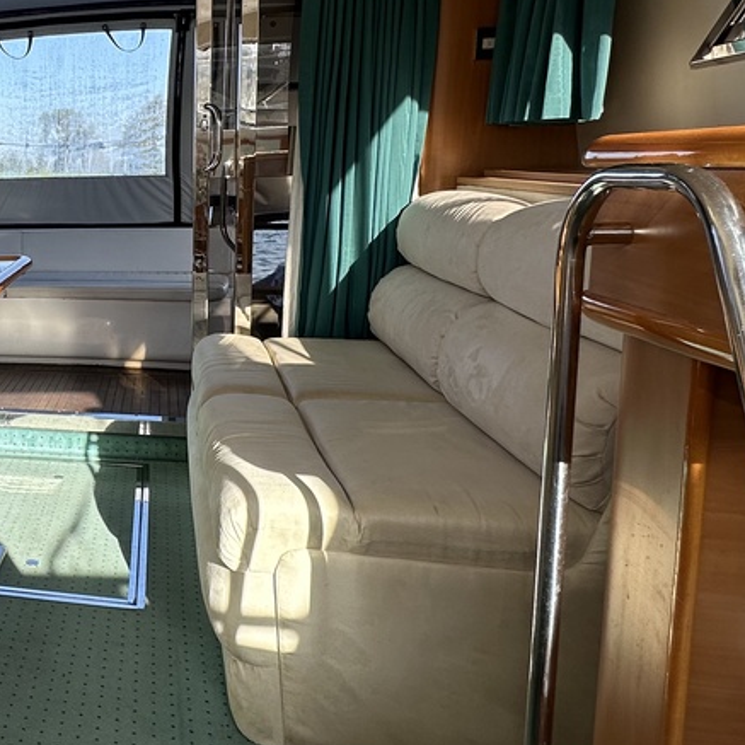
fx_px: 828
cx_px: -73
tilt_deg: -7.1
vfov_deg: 48.0
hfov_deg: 39.6
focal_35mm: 34
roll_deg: +0.8
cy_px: 280
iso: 40
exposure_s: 1/428
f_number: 2.2
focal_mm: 2.22
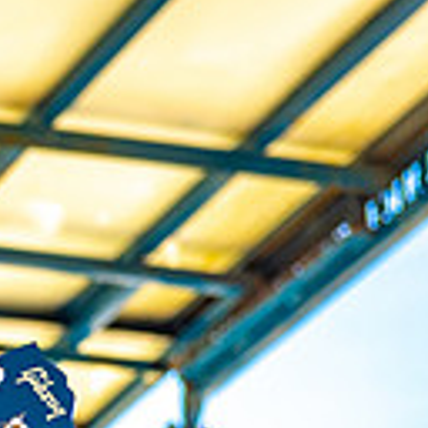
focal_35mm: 269
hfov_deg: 6.3
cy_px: 637
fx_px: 3763
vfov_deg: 6.4
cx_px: -515
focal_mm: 70
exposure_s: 1/200
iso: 200
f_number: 5.6
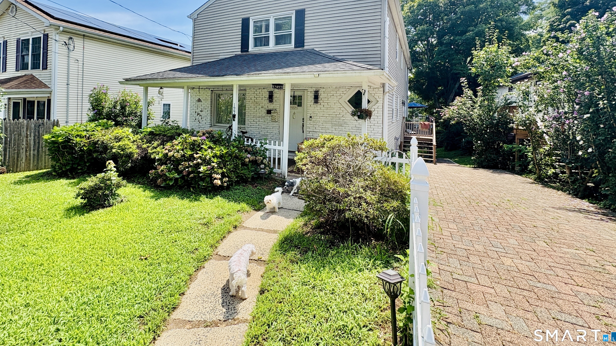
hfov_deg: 99.4
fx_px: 261
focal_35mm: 16
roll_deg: -1.7
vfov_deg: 64.6
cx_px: 307
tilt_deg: +0.5
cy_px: 104
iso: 64
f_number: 2.2
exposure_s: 1/812
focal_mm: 2.22
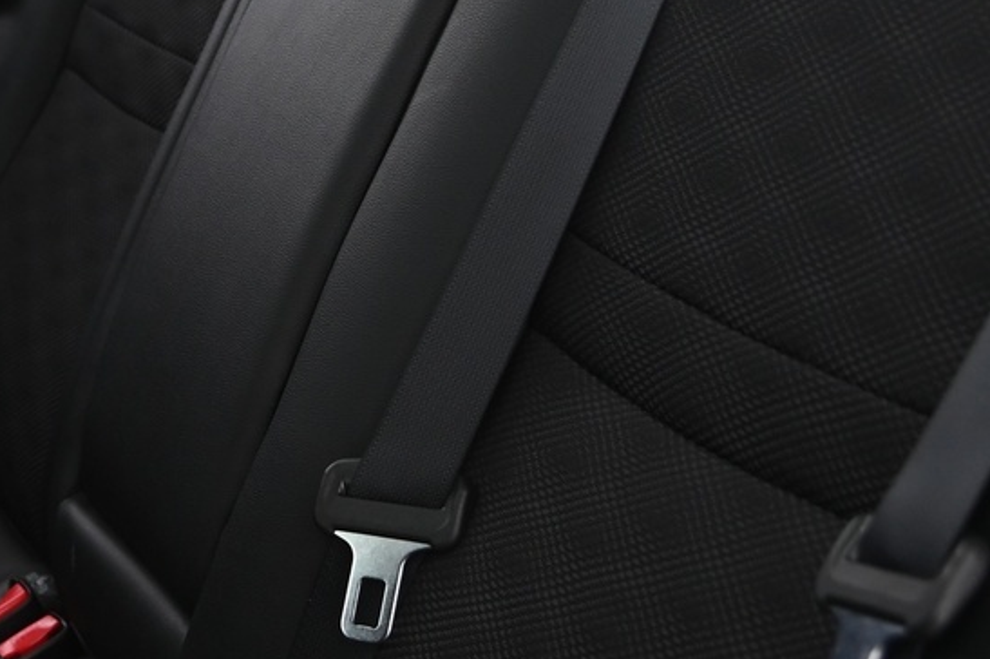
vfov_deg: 15.2
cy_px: 87
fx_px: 2446
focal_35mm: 89
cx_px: 42
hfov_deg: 22.2
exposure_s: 1/8
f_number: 4
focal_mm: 30
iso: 1000
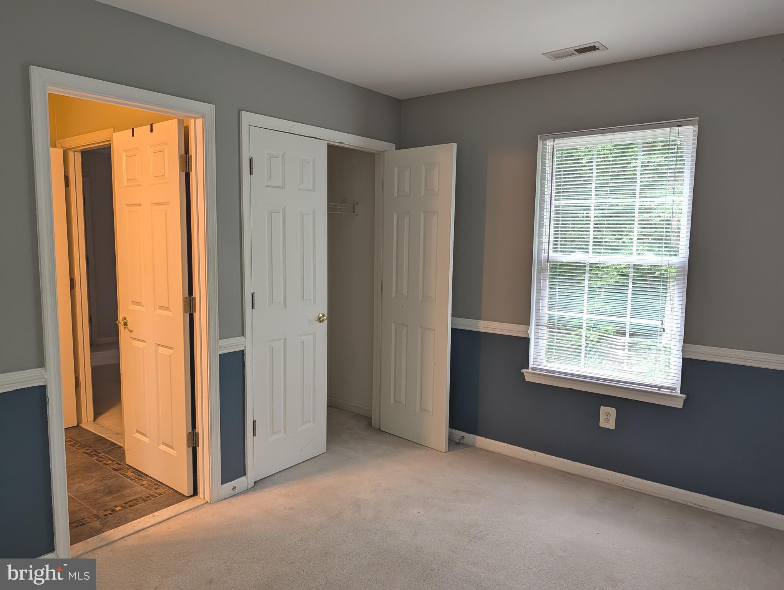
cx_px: 392
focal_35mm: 24
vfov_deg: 56.9
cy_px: 295
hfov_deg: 71.5
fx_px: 544
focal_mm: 6.9
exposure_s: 1/104
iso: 201
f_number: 1.68
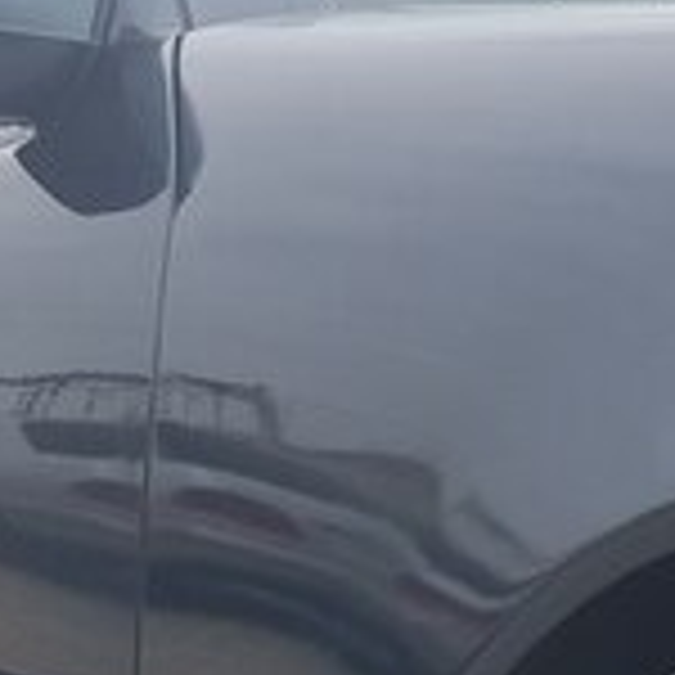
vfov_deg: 16.0
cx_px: 108
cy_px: 979
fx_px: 2228
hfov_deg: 17.1
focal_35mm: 101
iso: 40
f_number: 1.7
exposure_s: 1/121
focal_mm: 4.2
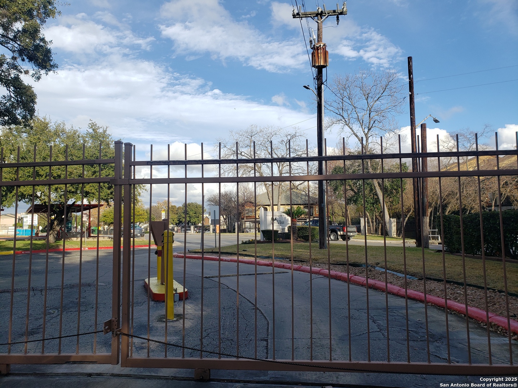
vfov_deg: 53.1
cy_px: 194
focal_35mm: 26
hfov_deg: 67.3
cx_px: 259
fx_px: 389
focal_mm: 4.3
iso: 50
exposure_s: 1/1085
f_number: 2.4
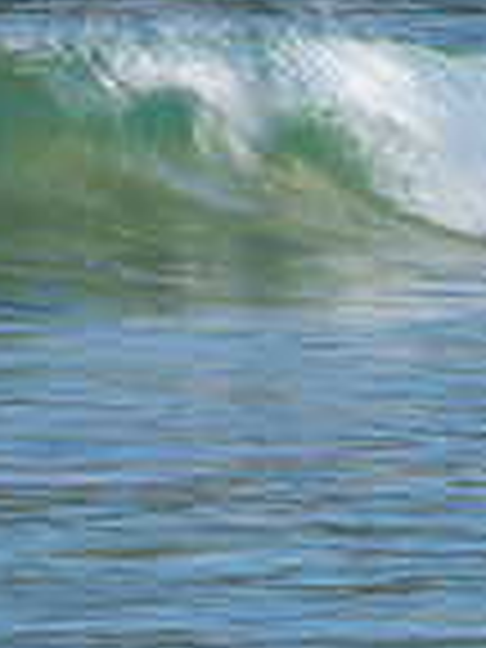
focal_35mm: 2311
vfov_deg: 0.9
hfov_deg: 0.6
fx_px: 43261
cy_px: 140
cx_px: 1132
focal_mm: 500
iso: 31
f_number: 14
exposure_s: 1/20
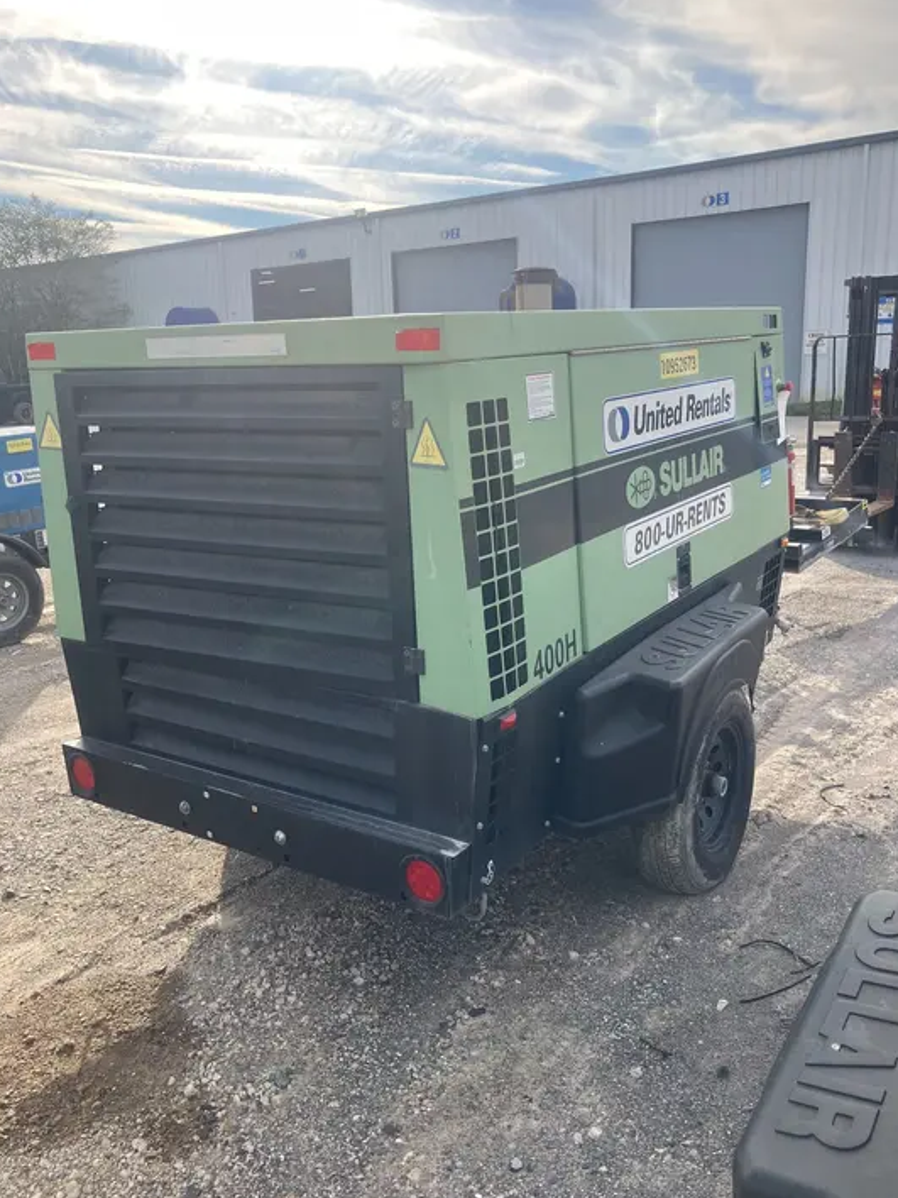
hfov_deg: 48.2
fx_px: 1003
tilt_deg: -10.7
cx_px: 452
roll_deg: +1.7
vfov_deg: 61.7
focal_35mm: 29
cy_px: 615
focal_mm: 3.99
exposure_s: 1/867
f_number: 1.8
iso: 32
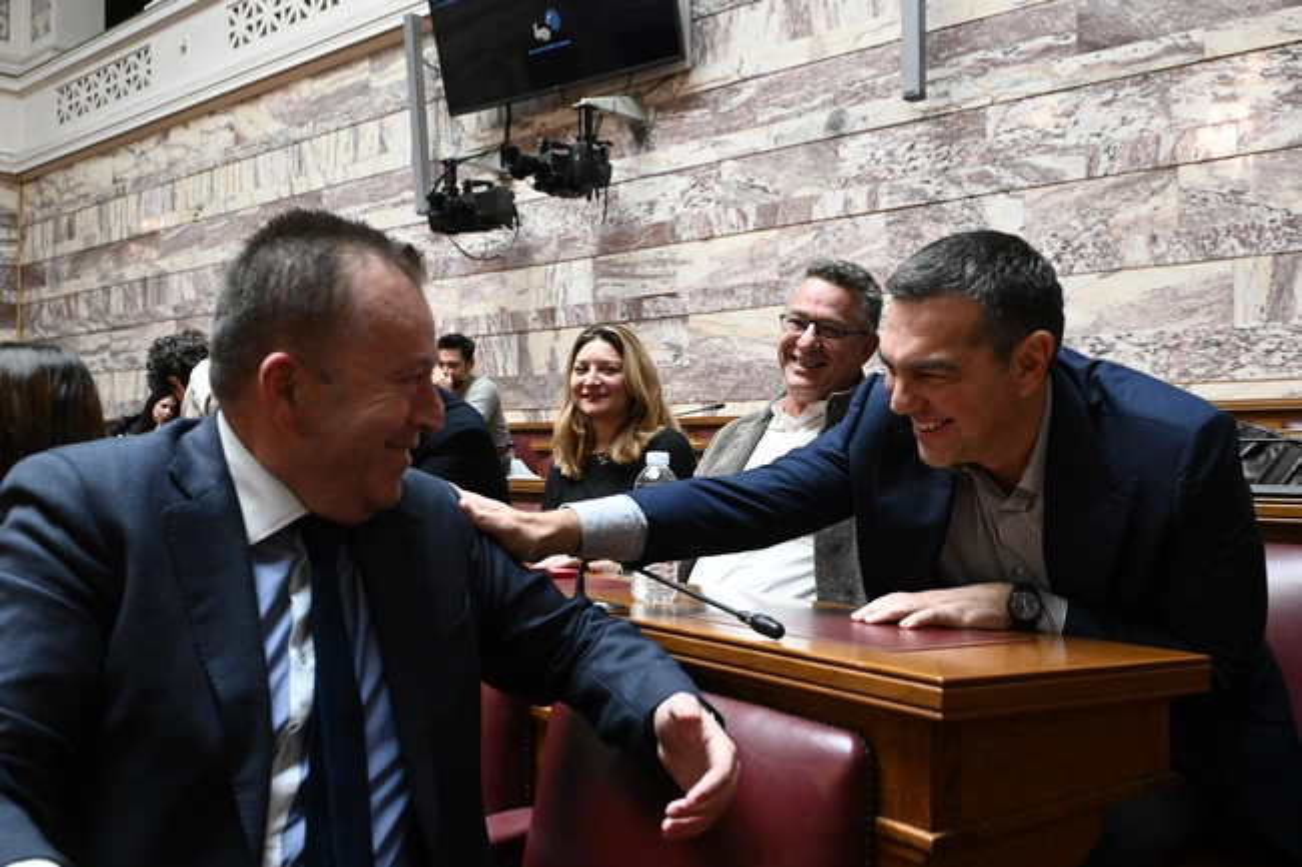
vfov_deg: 40.5
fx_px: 1175
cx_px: 651
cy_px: 434
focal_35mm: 32
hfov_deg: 58.0
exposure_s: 1/400
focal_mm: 32.5
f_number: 5
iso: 6400
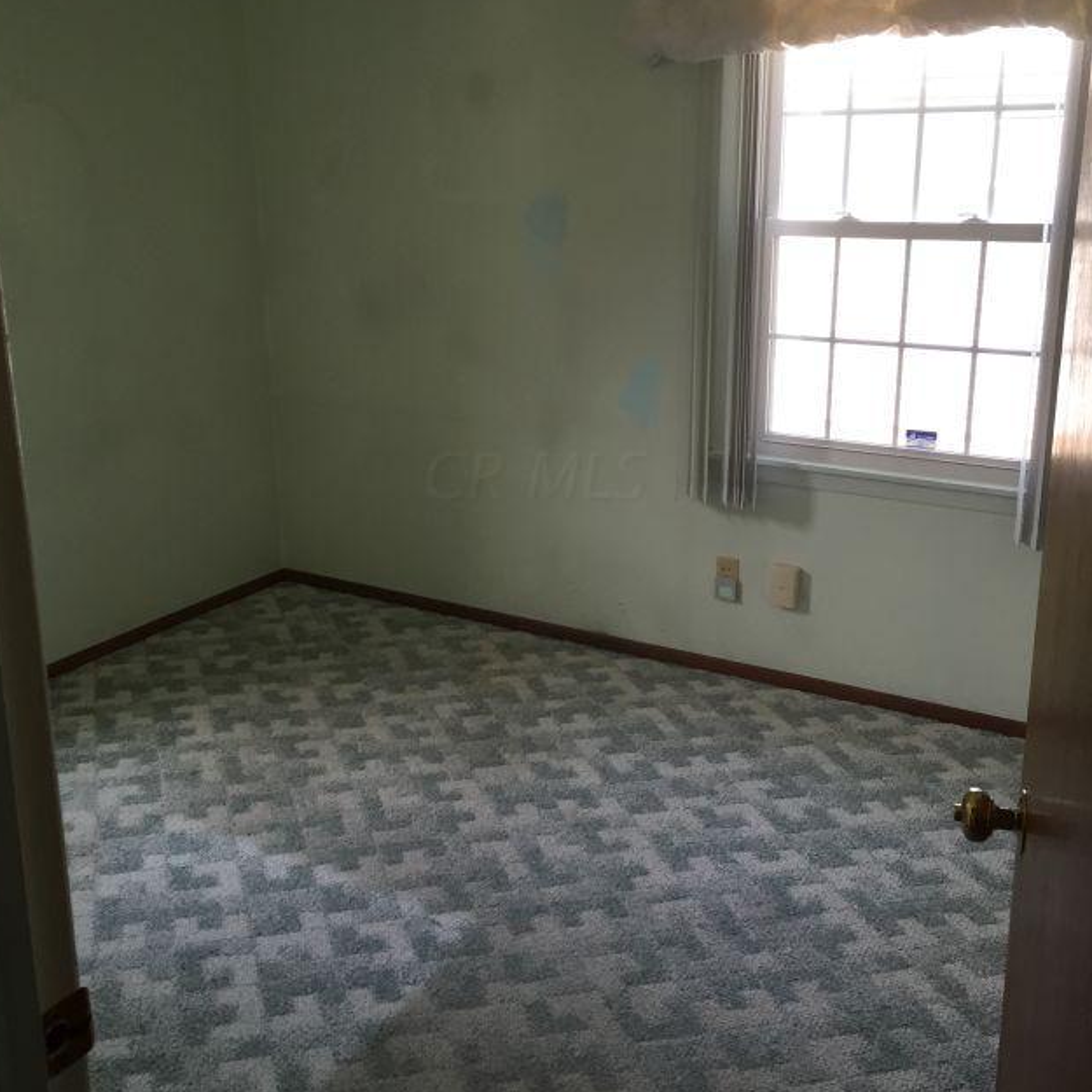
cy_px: 474
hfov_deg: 47.2
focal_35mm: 35
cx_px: 535
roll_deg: +0.7
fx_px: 1249
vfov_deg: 47.1
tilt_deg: -14.3
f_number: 2.2
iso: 32
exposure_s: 1/40
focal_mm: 4.15
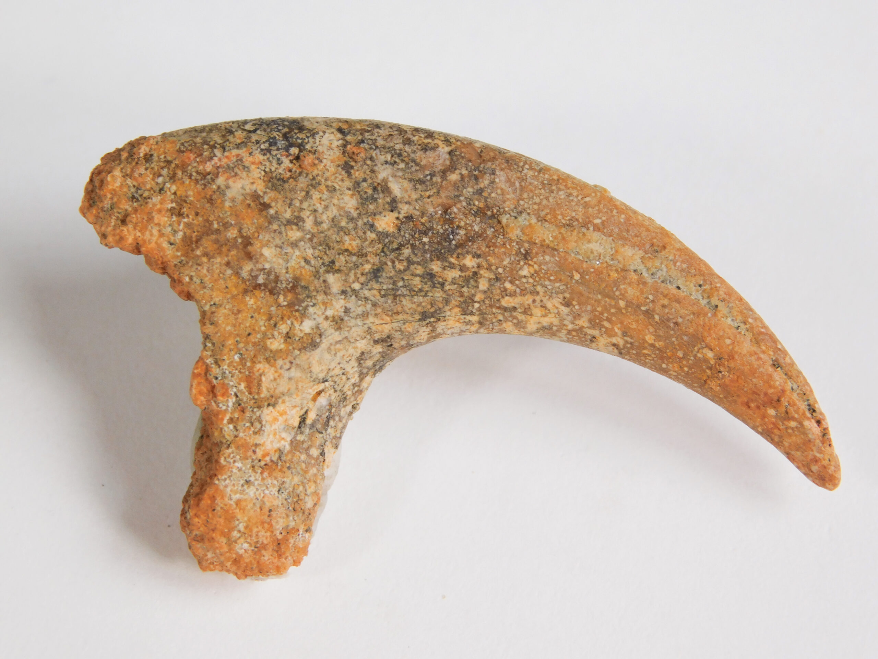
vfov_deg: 8.1
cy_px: 330
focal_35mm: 184
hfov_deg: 10.7
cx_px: 439
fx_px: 4667
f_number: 5.4
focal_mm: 32.7
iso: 125
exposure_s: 1/200
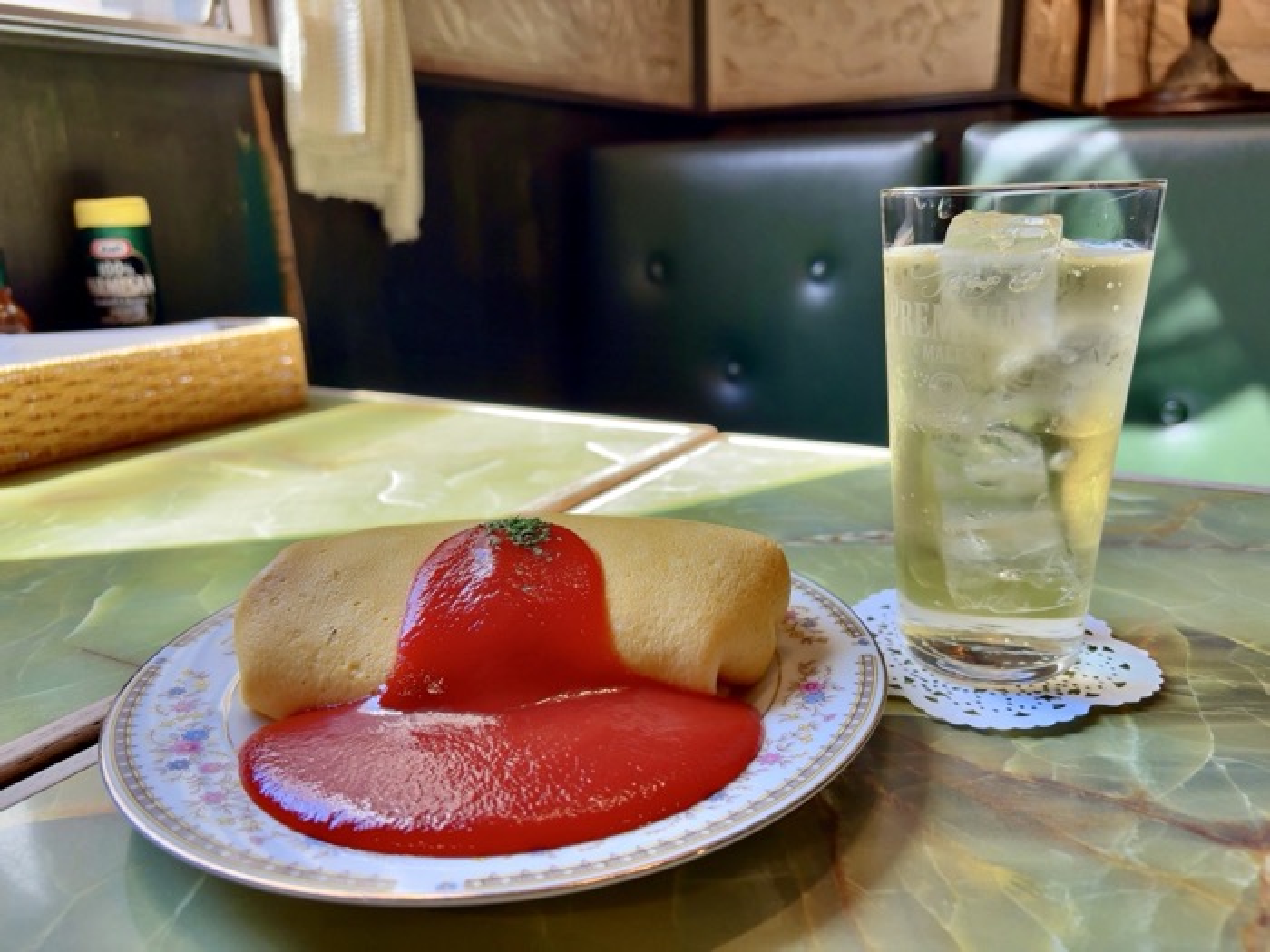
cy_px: 476
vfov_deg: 53.1
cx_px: 635
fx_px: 954
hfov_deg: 67.3
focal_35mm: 26
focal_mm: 5.96
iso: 32
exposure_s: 1/100
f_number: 1.6
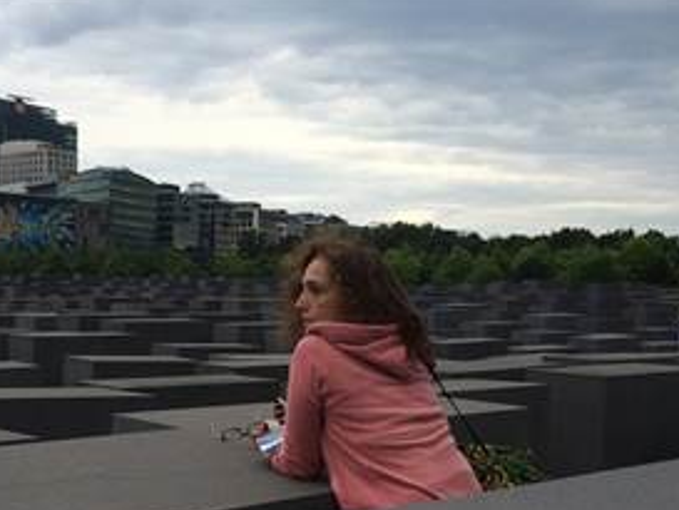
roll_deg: -1.0
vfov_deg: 27.8
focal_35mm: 51
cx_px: 249
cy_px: 433
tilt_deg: -9.0
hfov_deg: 37.2
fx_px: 1001
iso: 32
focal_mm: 4.15
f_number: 2.2
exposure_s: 1/513
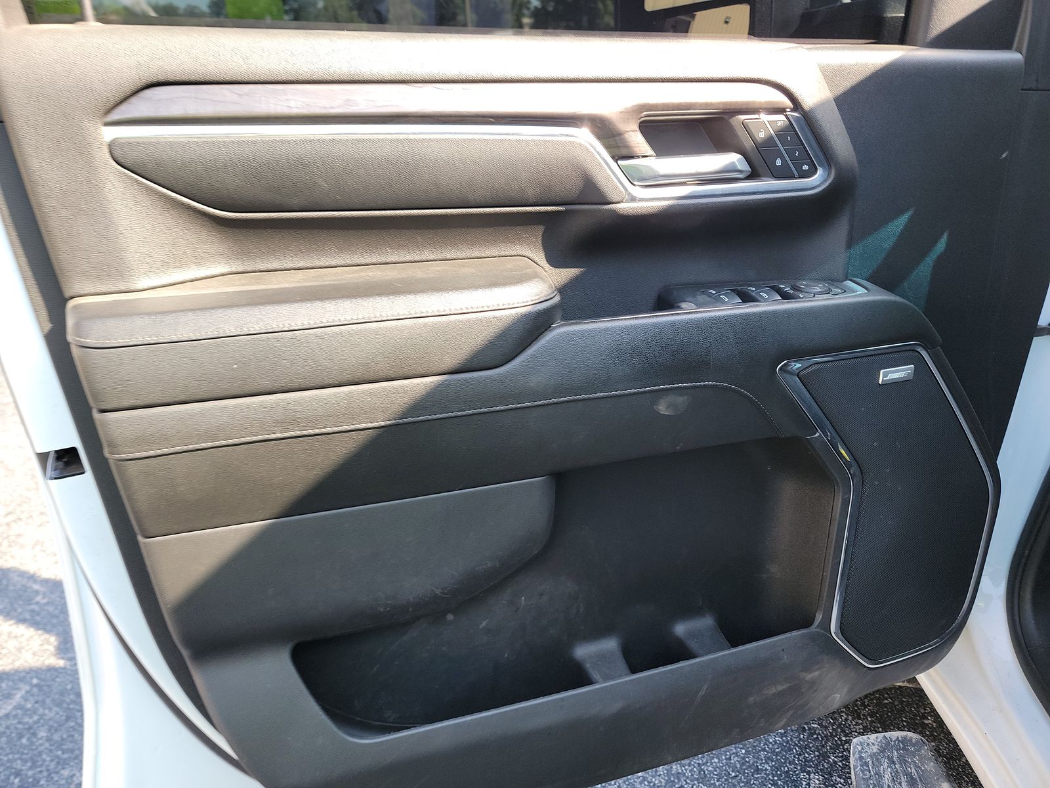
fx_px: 728
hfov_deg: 71.6
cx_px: 525
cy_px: 394
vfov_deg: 56.8
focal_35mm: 24
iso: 74
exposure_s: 1/119
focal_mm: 6.7
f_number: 1.8
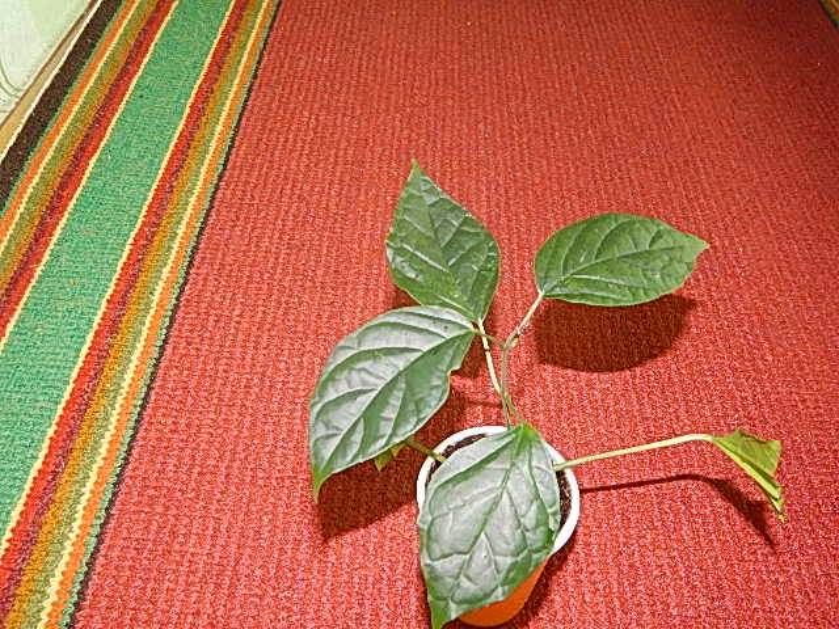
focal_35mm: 35
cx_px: 420
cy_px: 314
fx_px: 848
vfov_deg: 40.7
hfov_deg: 52.6
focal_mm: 6.1
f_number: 3.3
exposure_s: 1/30
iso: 200
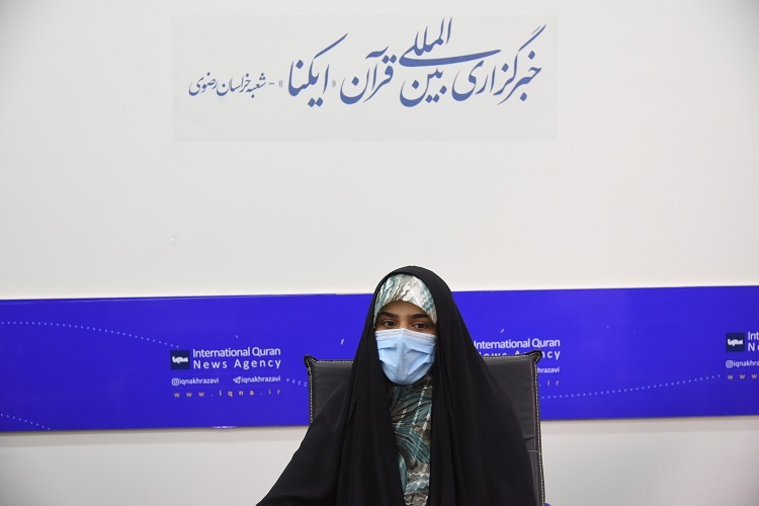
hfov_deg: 34.5
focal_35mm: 58
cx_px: 380
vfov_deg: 23.4
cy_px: 253
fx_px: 1223
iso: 1600
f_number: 4
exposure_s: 1/160
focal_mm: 58
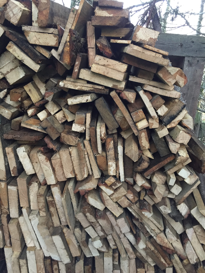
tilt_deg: -10.7
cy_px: 136
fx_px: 229
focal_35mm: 29
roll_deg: -5.9
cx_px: 102
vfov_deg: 61.7
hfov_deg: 48.2
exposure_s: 1/33
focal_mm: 4.15
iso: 250
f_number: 2.2
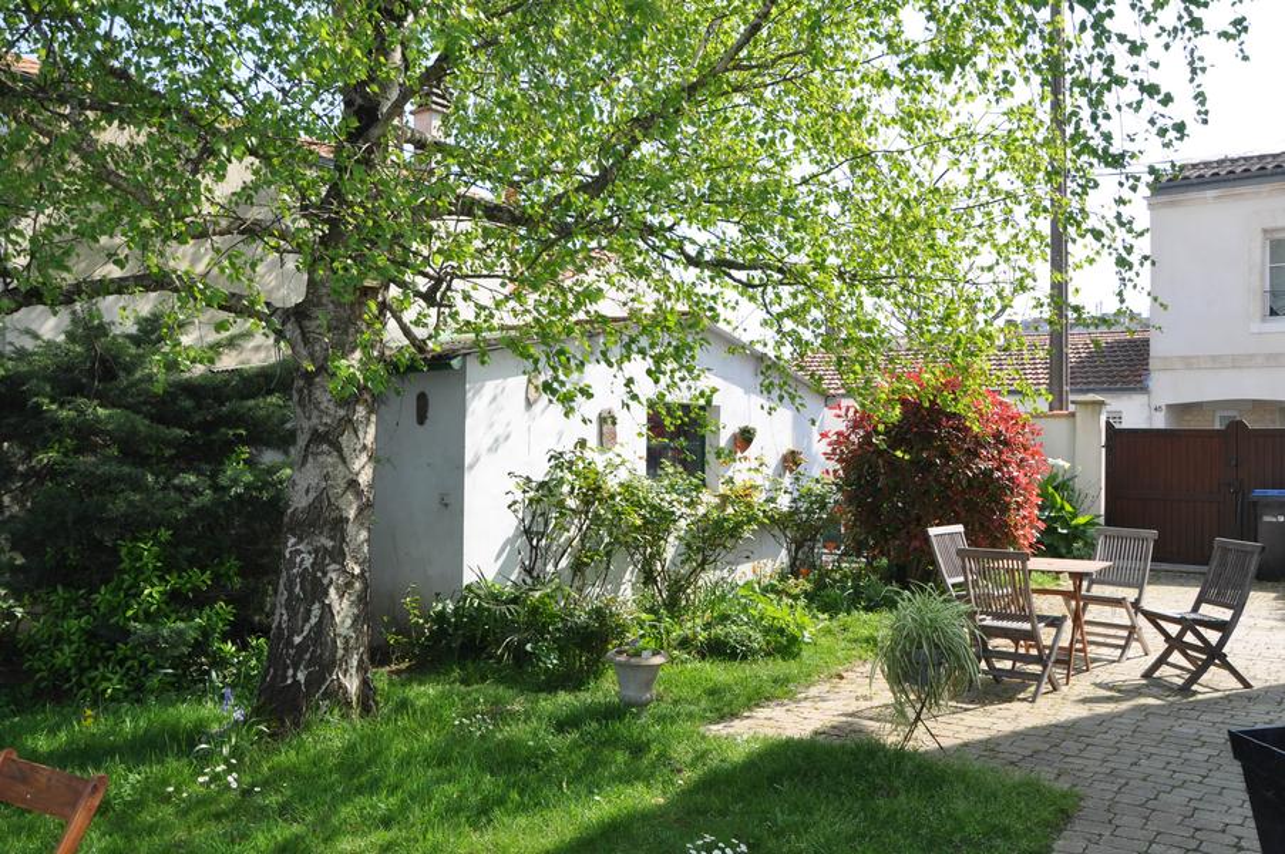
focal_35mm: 32
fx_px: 1123
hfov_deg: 59.5
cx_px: 642
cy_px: 427
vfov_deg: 41.6
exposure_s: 1/200
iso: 200
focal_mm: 21
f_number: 9
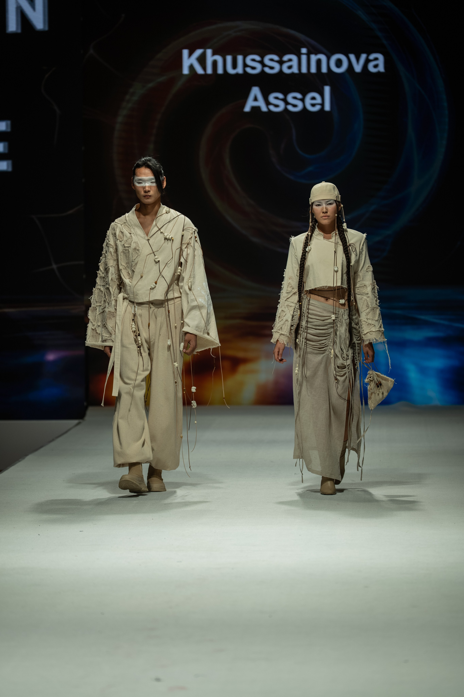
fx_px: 3866
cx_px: 232
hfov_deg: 6.9
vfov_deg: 10.3
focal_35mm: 200
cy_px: 348
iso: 200
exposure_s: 1/250
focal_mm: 200
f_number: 3.2
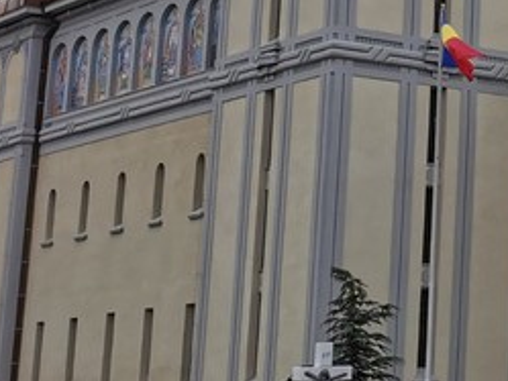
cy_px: 26
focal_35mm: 111
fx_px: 1630
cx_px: 953
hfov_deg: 15.0
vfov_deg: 13.2
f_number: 1.8
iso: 50
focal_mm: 5.58
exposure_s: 1/3650
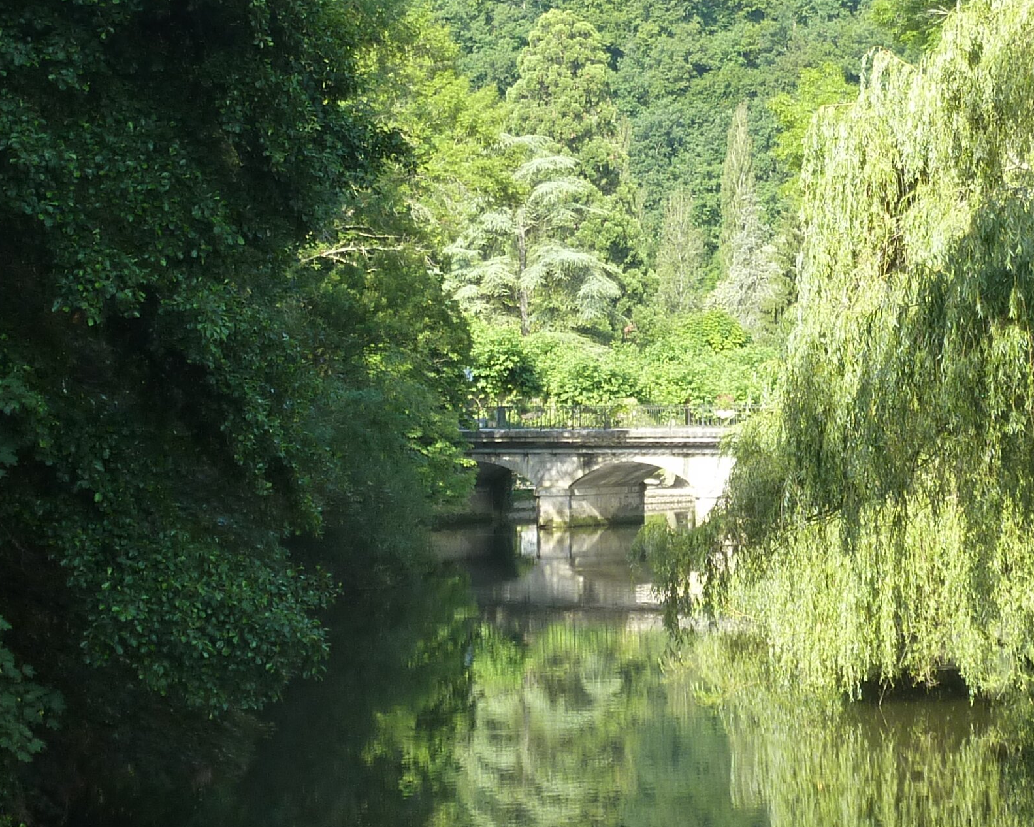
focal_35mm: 108
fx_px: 3305
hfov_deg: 17.7
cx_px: 683
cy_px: 470
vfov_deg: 14.3
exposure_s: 1/125
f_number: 4
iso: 125
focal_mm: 7.9
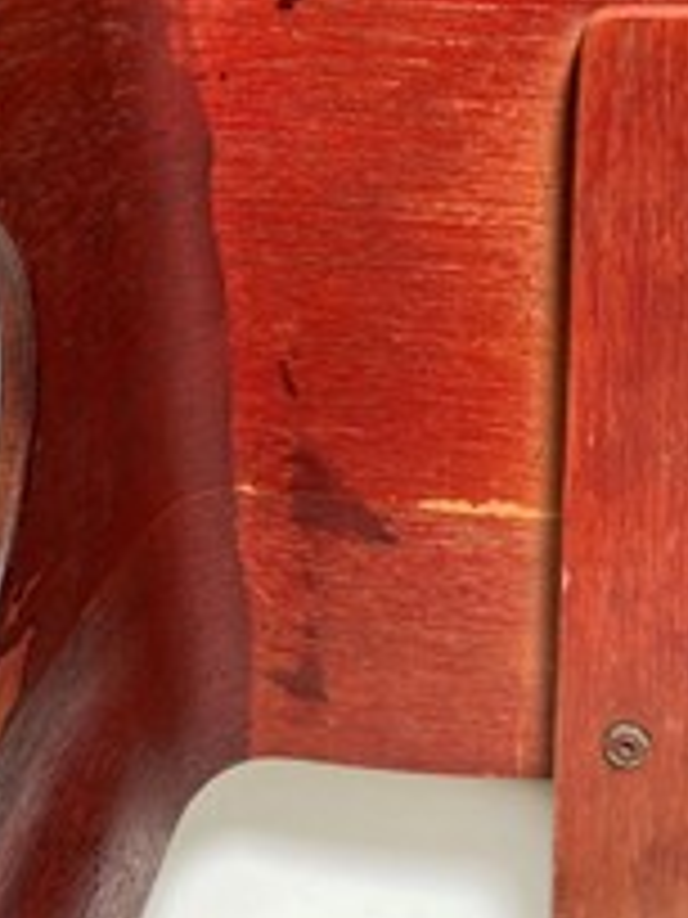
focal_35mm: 51
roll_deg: +2.3
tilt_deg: -15.8
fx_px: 1352
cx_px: 319
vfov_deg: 35.3
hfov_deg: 28.6
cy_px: 94
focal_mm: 4.25
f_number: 1.8
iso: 125
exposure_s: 1/100
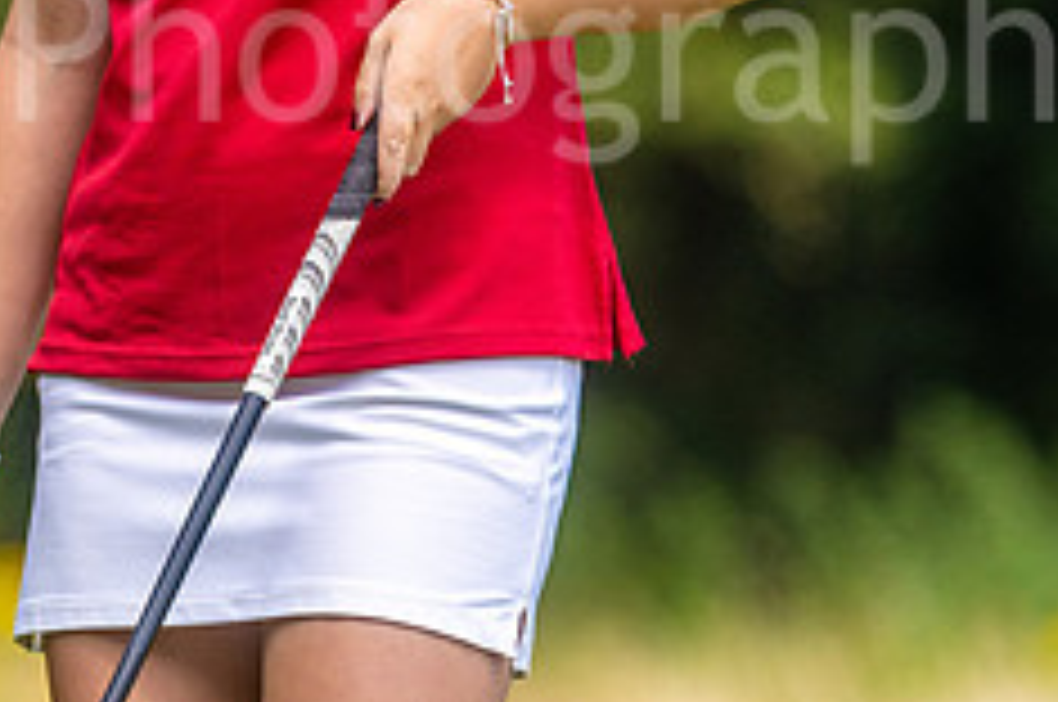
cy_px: -162
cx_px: 599
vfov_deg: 1.2
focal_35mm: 1110
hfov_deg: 1.9
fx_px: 32576
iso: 200
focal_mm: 300
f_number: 5
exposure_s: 1/1250
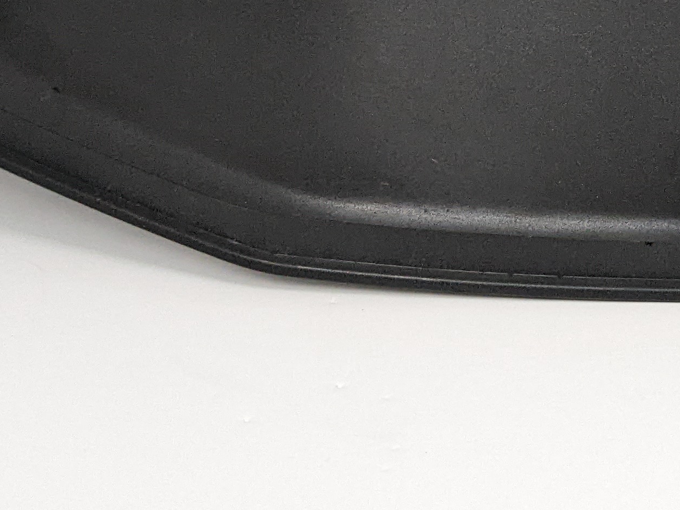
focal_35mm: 87
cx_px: 764
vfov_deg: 16.3
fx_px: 1709
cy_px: -92
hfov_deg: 21.3
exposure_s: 1/120
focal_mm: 4.38
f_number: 1.73
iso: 124
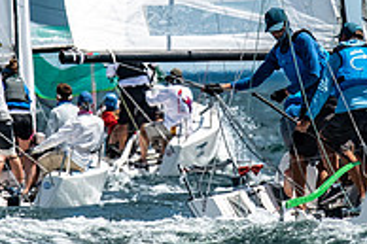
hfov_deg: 1.4
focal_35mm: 1500
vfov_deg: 0.9
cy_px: -10
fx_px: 15278
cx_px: 171
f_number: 5.6
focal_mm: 300
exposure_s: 1/5000
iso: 500
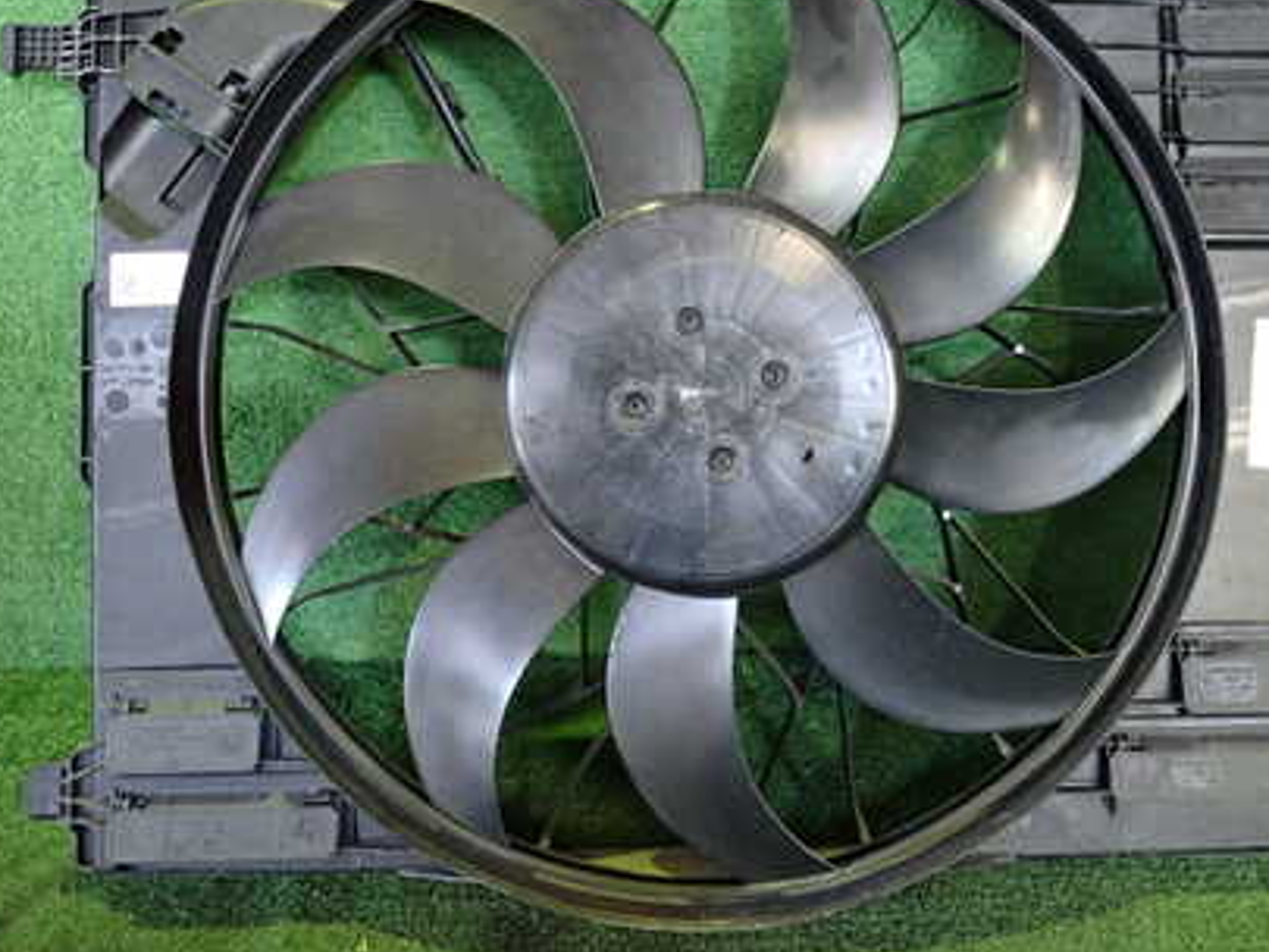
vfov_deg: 38.3
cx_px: 743
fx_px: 1357
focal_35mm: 37
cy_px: 335
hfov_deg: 49.9
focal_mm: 4.5
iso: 640
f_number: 2
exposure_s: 1/30
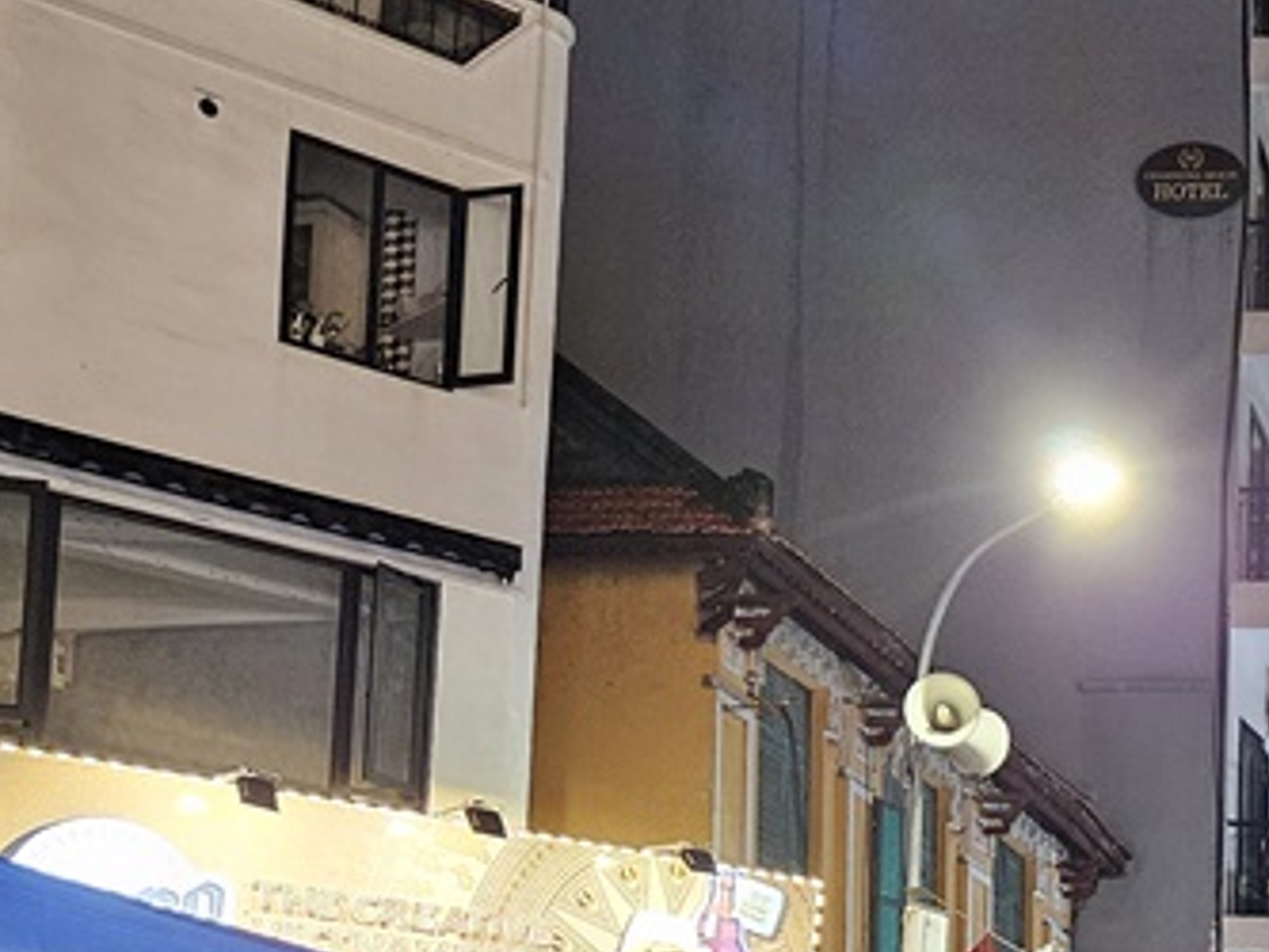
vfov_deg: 19.9
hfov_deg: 25.3
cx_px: 1524
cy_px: 1180
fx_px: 2530
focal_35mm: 69
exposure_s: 1/100
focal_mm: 5.4
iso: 800
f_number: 1.8
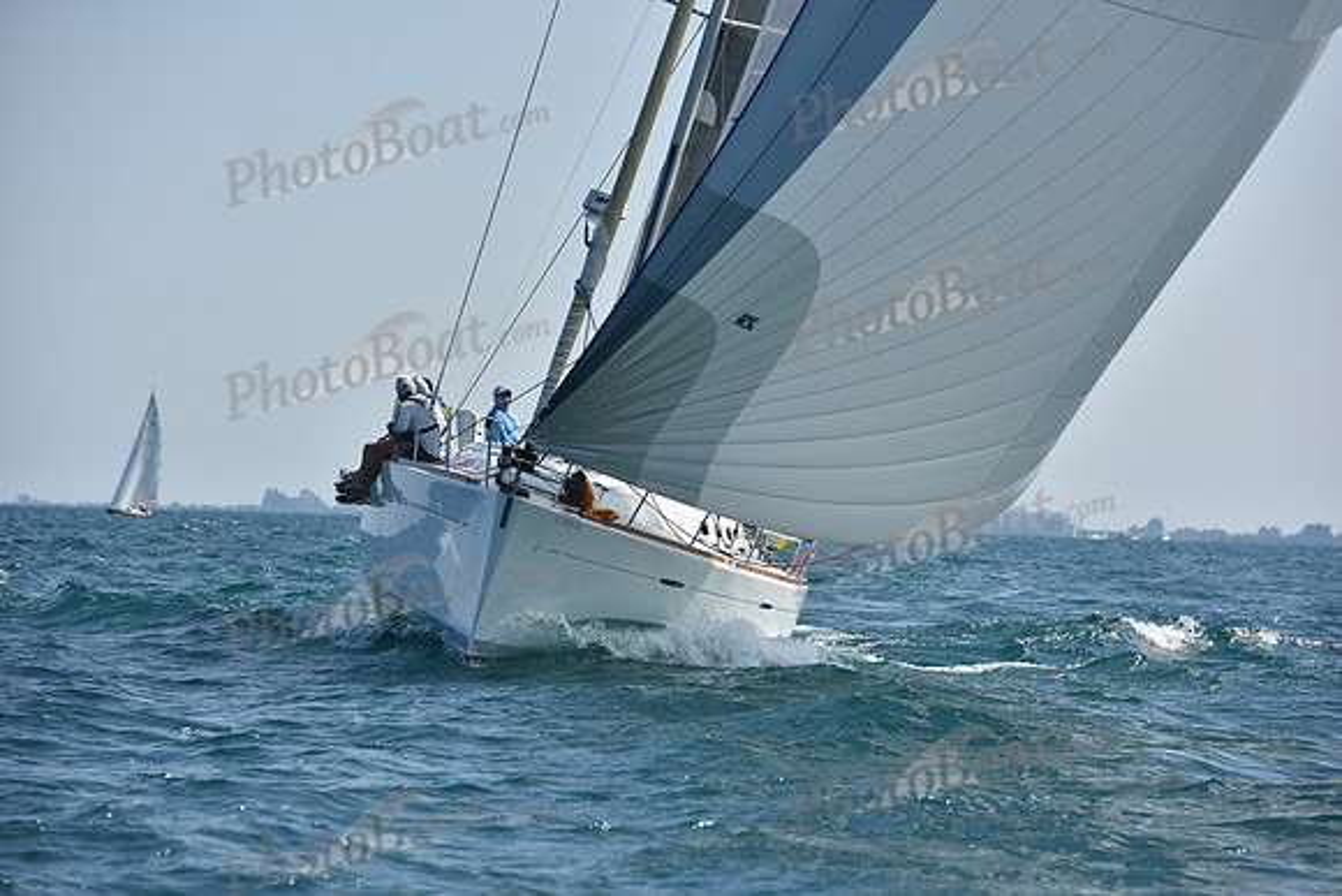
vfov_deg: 7.9
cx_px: 671
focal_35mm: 175
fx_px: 6525
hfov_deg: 11.7
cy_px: 448
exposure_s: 1/1600
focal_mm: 175
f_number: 7.1
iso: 250
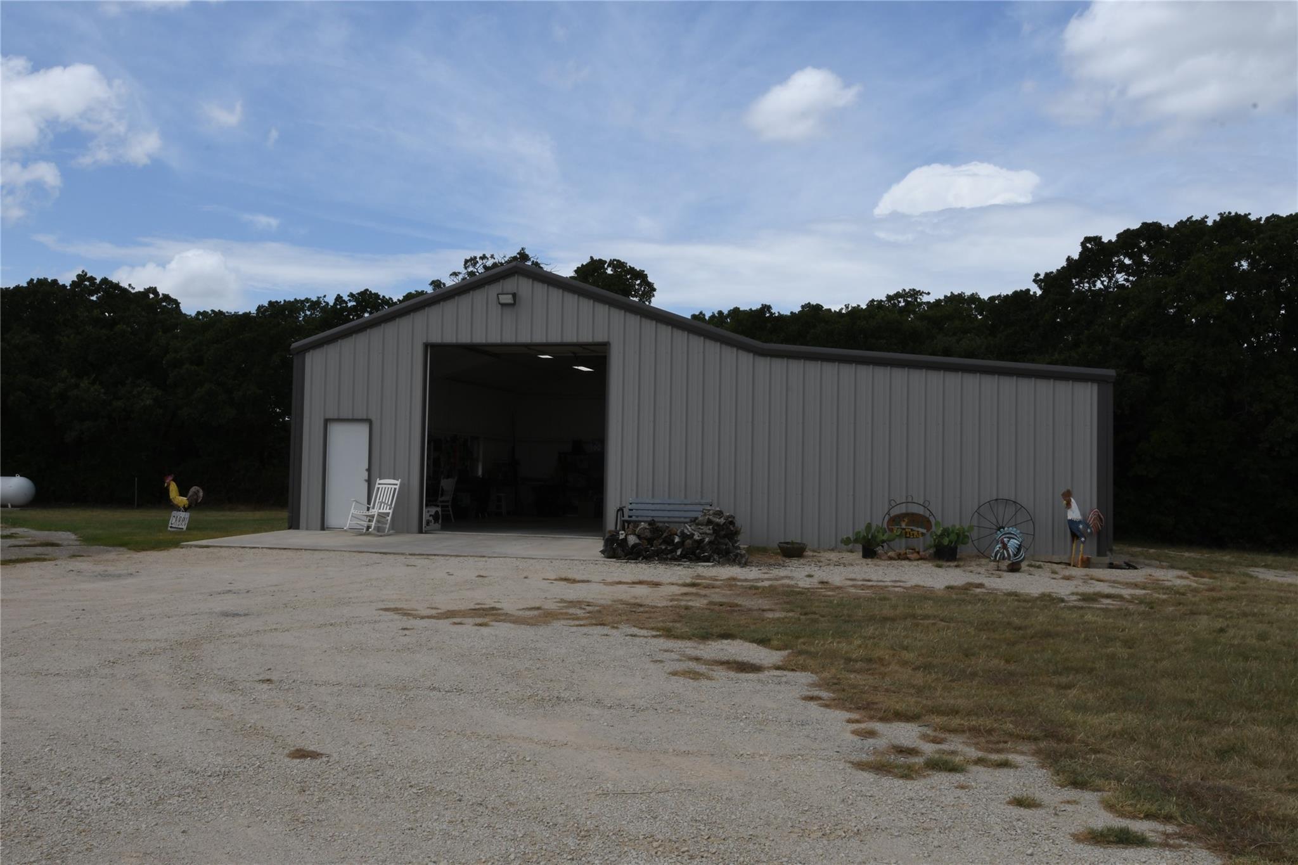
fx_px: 1190
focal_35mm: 33
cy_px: 432
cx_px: 649
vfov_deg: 40.0
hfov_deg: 57.2
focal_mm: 22
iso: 200
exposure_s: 1/125
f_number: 22
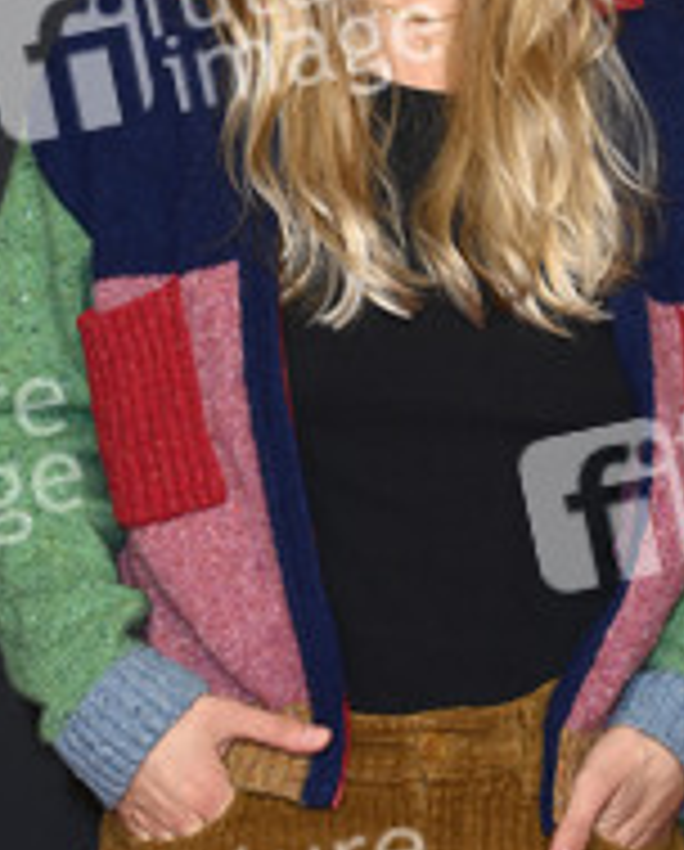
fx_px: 4994
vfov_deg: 9.7
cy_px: 261
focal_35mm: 198
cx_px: 342
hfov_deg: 7.8
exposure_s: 1/250
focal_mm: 100
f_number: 5.6
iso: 1250
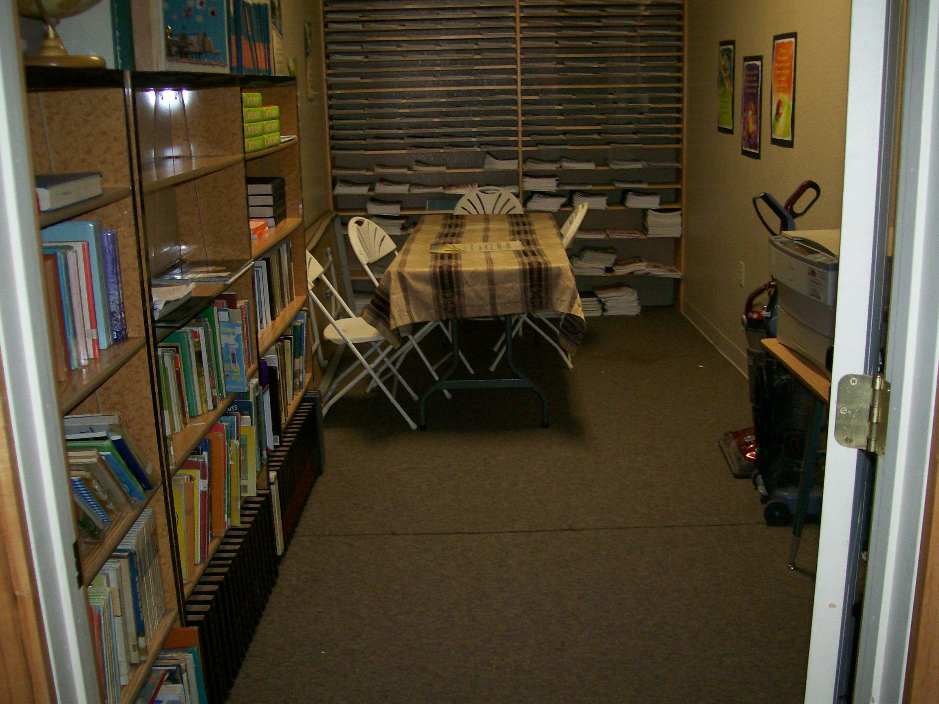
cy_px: 352
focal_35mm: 36
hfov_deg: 51.4
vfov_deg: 39.7
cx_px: 470
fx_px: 977
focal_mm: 6
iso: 140
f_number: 2.7
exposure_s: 1/64
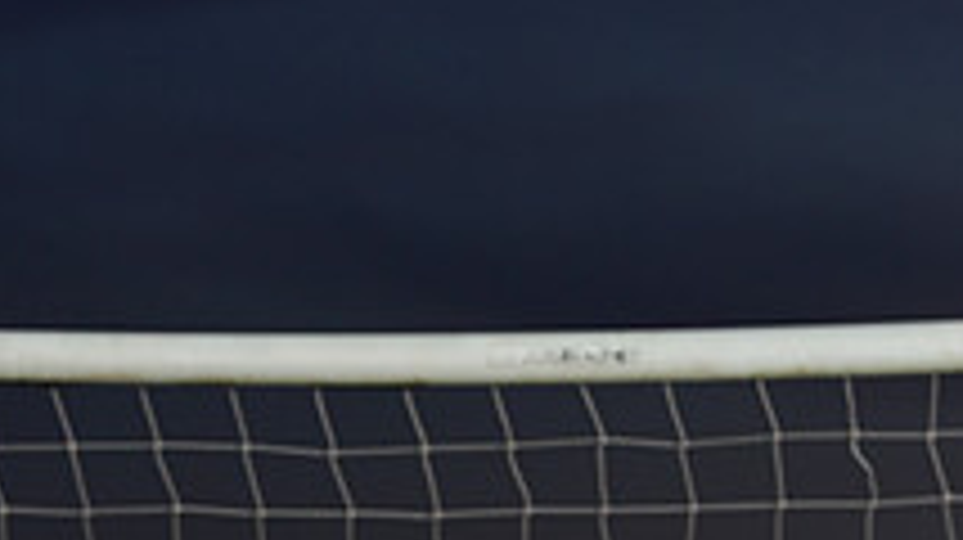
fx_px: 7986
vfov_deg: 3.8
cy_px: 1174
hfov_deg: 6.9
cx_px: 205
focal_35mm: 313
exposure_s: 1/160
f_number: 5
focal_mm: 110
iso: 1250
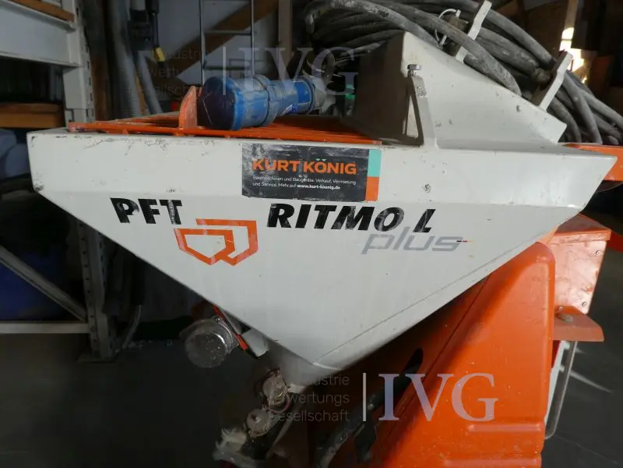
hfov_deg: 71.6
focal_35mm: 24
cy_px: 234
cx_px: 312
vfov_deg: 56.8
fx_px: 432
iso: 80
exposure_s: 1/100
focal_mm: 4.3
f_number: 3.3
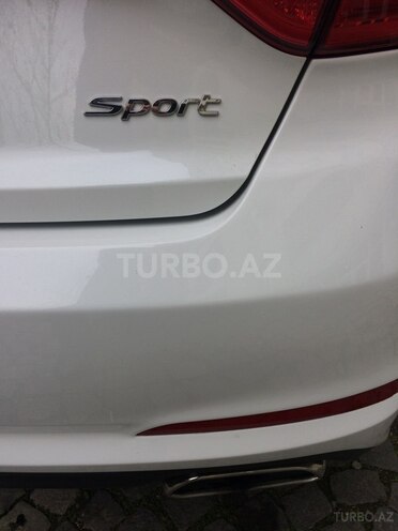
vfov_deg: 61.7
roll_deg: +3.4
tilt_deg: -29.3
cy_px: 266
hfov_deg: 48.2
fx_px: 445
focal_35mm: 29
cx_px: 199
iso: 32
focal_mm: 4.15
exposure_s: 1/477
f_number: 2.2
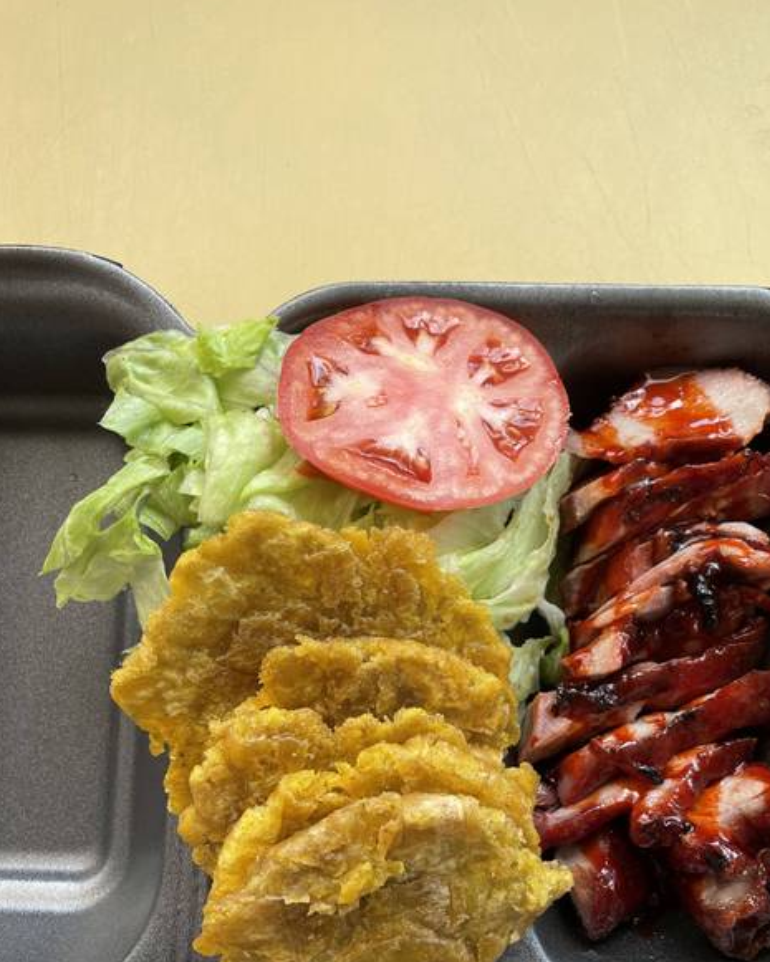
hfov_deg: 45.7
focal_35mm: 32
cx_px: 445
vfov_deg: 55.1
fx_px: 911
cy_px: 592
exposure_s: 1/220
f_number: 1.6
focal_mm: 4.2
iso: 32
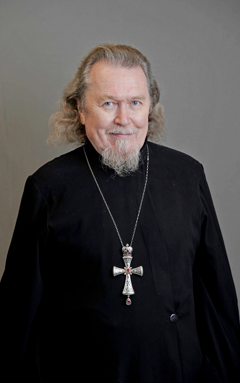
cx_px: 117
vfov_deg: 23.8
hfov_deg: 15.0
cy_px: 191
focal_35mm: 87
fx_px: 910
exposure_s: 1/100
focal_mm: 85
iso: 1250
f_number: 3.5
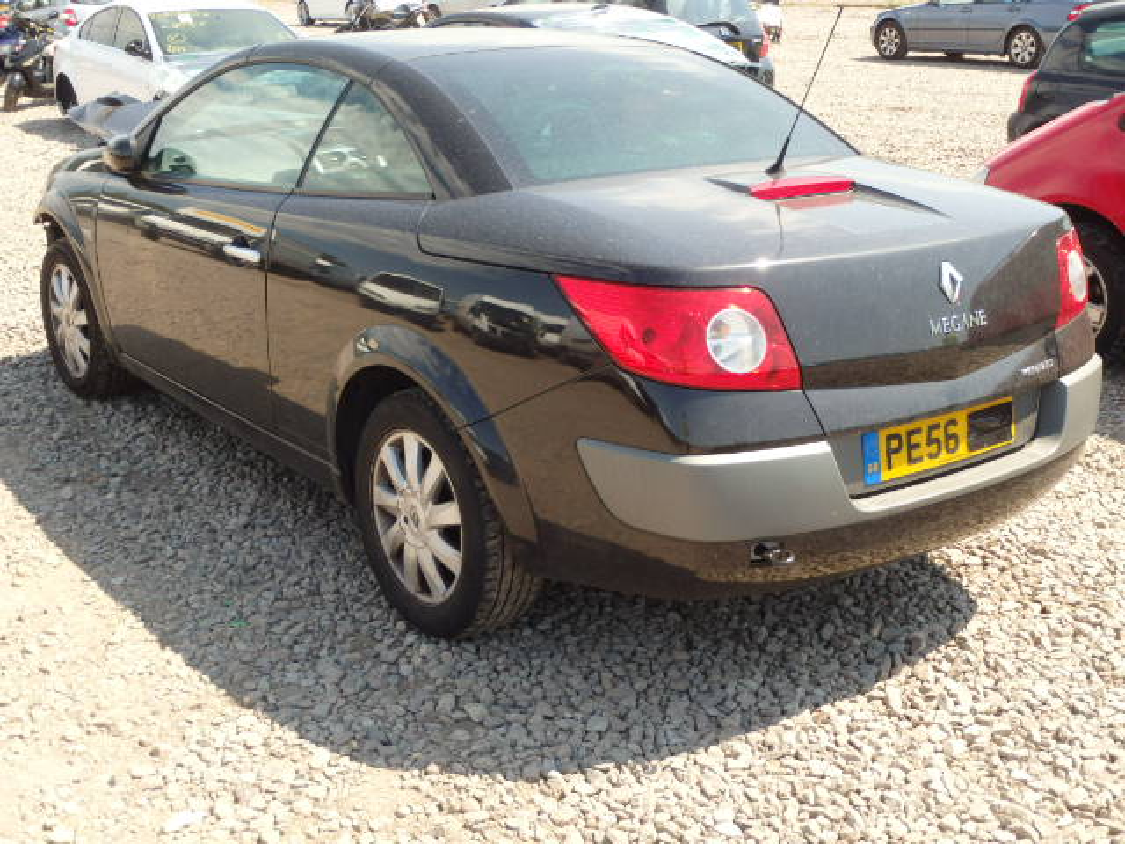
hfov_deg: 43.9
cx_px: 562
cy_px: 422
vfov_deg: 33.6
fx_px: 1397
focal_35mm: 43
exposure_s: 1/250
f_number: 4.8
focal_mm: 7.7
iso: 125
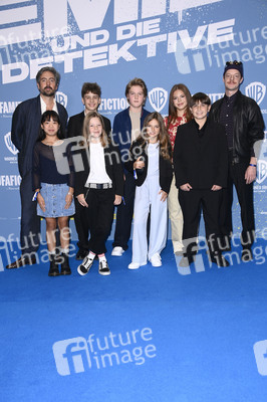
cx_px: 134
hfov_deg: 29.8
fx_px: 501
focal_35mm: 45
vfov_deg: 43.6
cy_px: 201
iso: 1250
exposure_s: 1/250
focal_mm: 45
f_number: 5.6
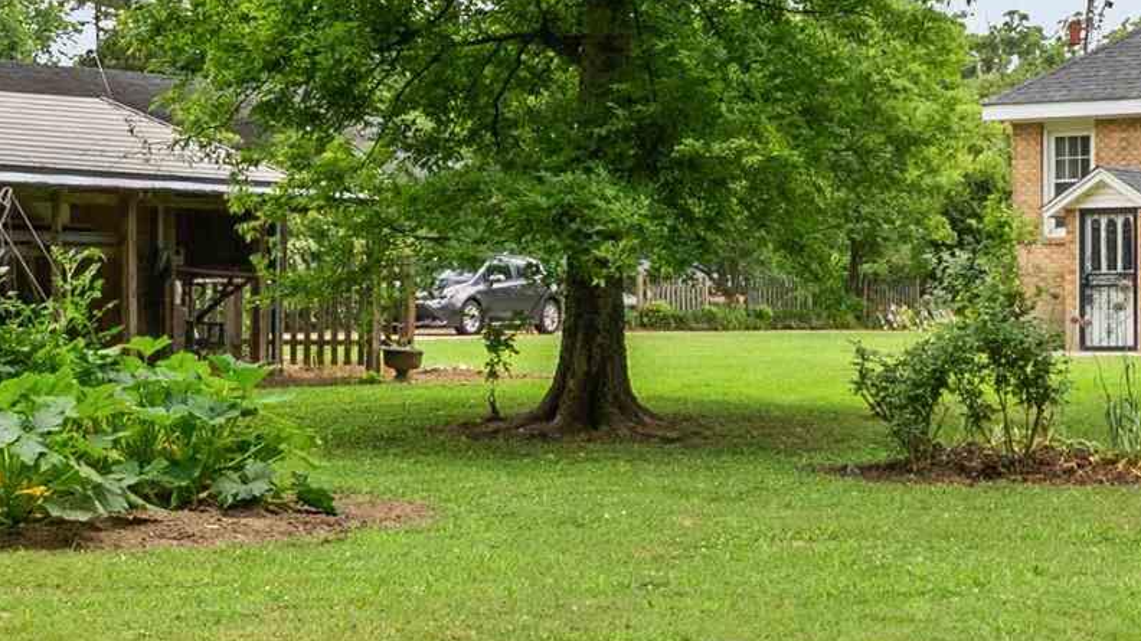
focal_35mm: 96
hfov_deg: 22.2
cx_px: 716
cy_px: 299
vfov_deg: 12.6
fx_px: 2904
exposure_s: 1/250
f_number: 9
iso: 800
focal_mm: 25
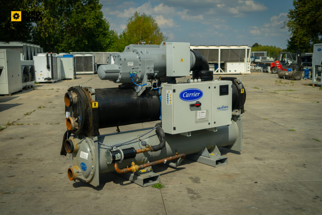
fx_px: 349
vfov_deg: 34.2
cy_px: 108
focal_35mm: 39
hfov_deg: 49.5
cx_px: 161
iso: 100
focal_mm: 39
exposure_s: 1/400
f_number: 4
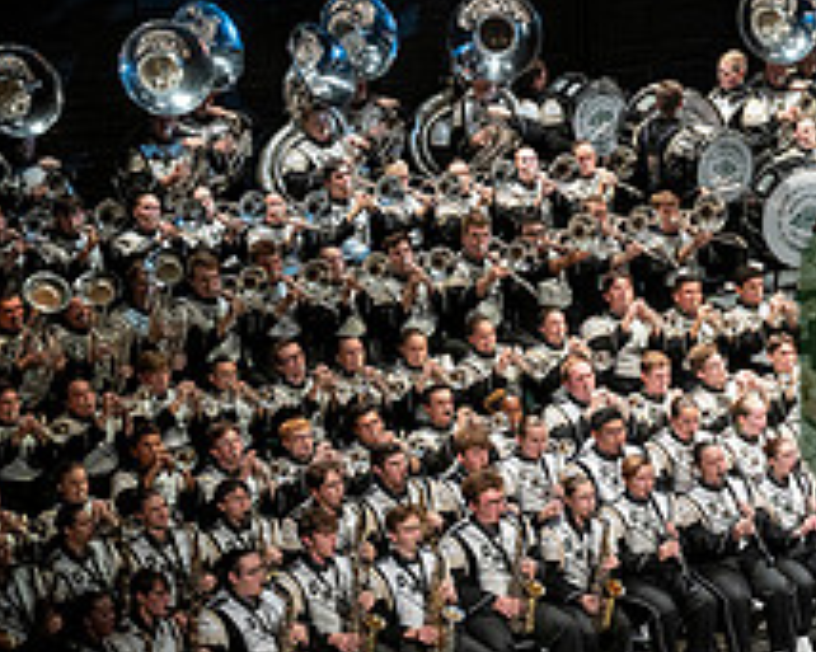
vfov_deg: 9.5
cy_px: 395
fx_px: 3935
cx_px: 1087
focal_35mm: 163
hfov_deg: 11.5
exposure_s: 1/500
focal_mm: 64
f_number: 2.8
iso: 1250
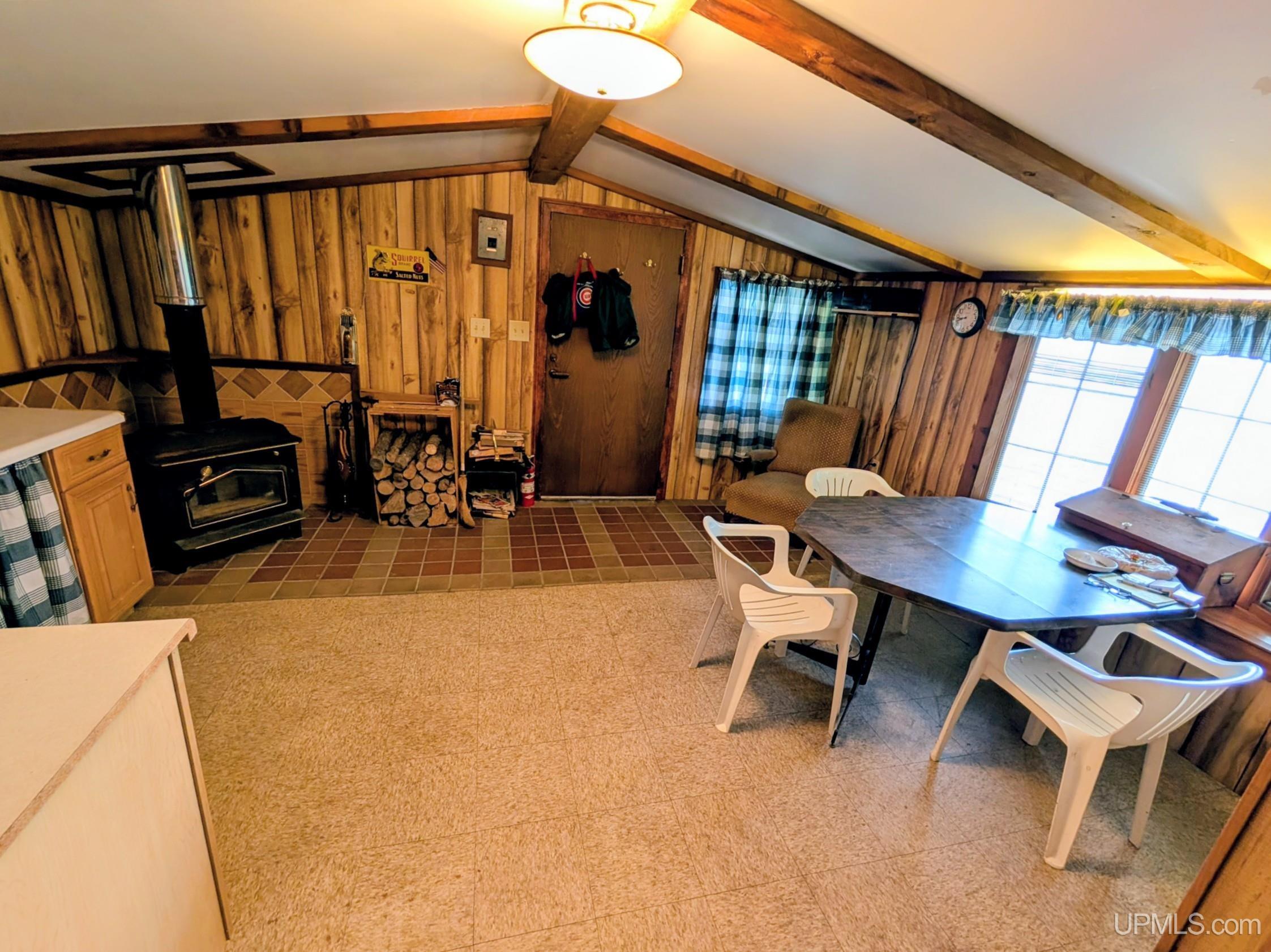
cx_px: 636
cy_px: 476
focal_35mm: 12
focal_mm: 2.02
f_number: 1.7
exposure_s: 1/60
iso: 65
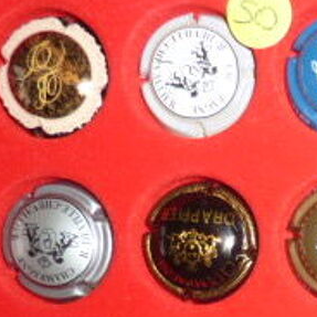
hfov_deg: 20.1
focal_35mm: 77
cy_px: 410
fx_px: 798
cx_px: 440
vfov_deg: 20.6
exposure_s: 1/30
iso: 100
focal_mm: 4.1
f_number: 3.3
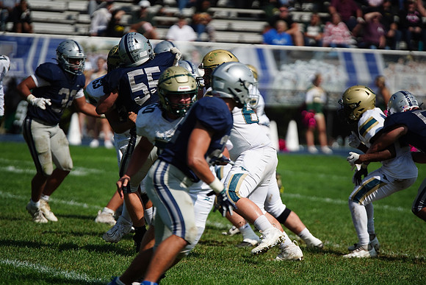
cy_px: 142
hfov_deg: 6.9
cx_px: 213
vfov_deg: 4.6
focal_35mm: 300
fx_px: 3551
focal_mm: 300
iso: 400
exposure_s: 1/8000
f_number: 2.8
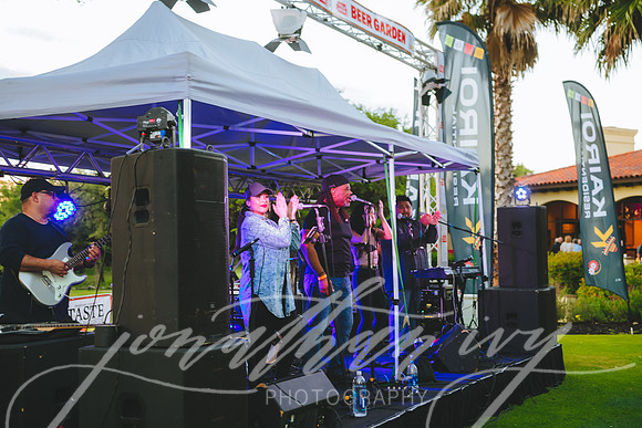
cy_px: 214
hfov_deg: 41.1
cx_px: 321
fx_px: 856
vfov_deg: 28.1
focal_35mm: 48
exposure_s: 1/100
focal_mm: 48
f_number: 3.5
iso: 2200
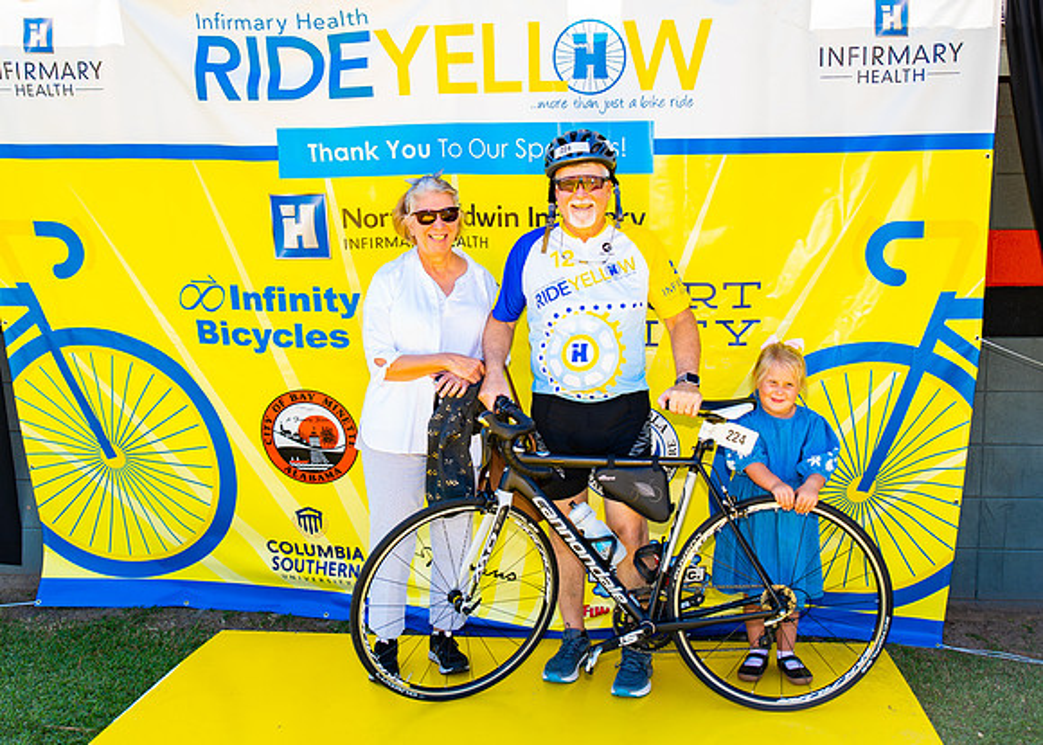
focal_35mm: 38
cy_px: 348
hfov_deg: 50.1
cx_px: 567
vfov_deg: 36.9
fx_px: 1115
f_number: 2.8
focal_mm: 32
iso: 100
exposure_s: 1/200
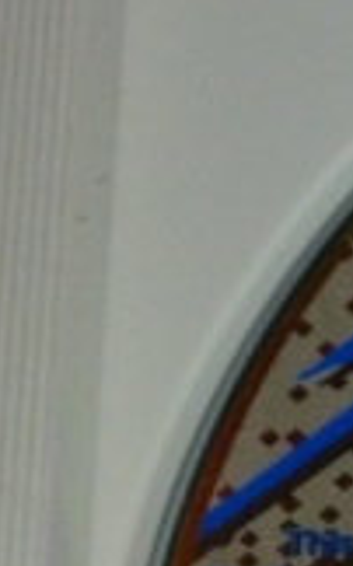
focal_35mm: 326
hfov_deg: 3.9
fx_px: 5027
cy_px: 854
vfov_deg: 6.4
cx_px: 1185
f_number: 5.4
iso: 400
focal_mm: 12.6
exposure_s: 1/40
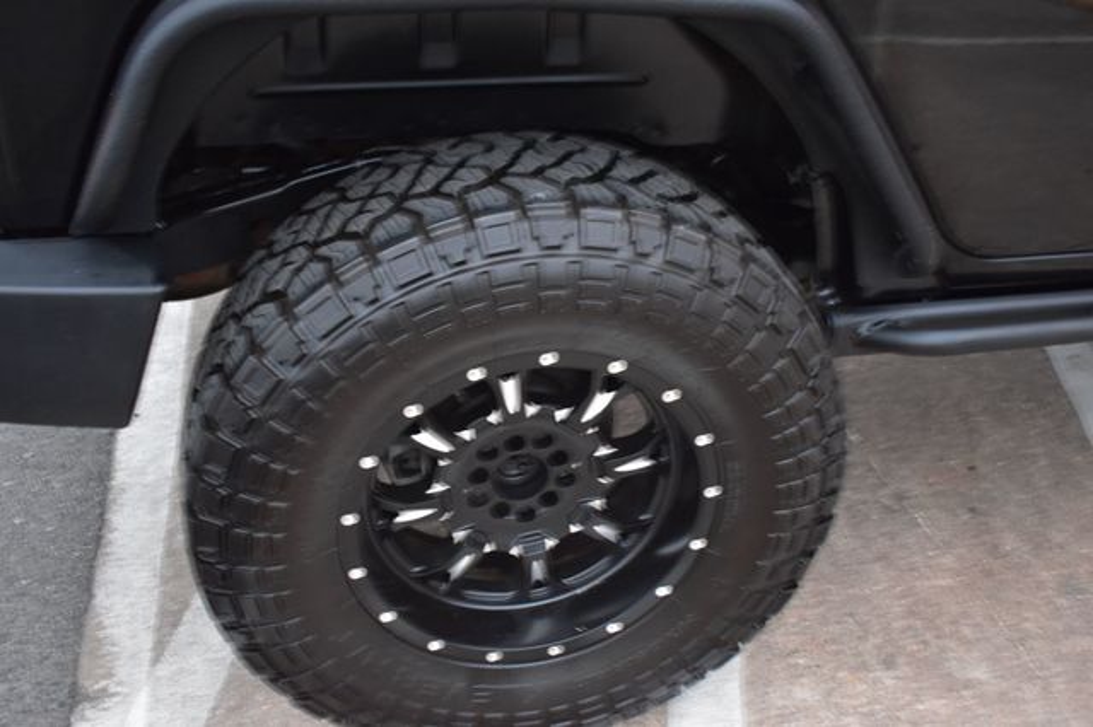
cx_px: 546
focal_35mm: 39
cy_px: 364
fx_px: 1183
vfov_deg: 34.2
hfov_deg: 49.6
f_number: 4
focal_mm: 26
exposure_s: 1/5
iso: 1600
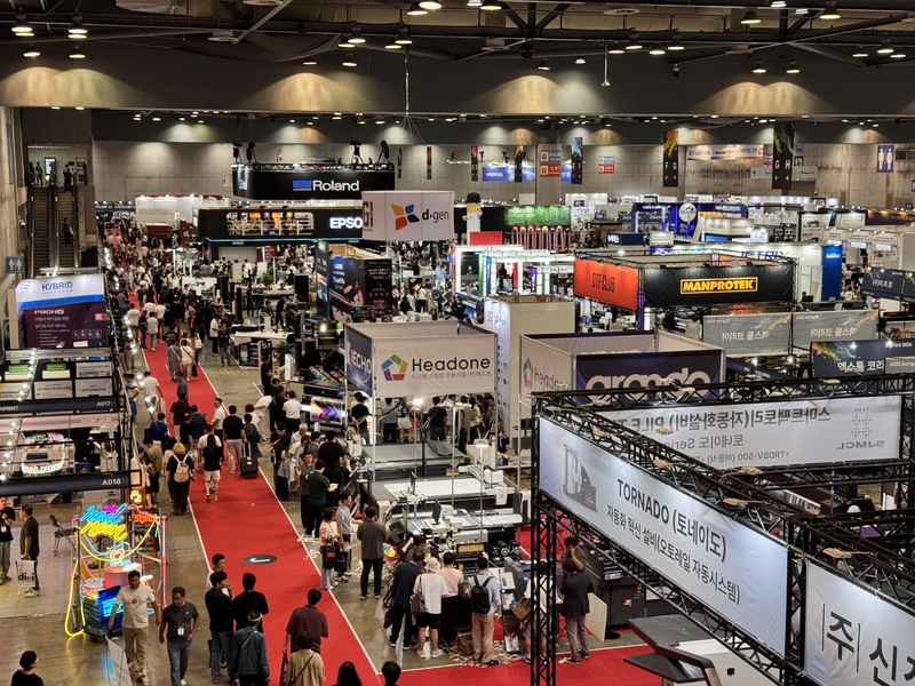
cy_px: 343
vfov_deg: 30.3
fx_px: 1269
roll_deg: +0.3
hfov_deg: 39.7
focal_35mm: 48
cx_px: 458
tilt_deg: -7.5
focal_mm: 6.76
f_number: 1.78
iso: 50
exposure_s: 1/60
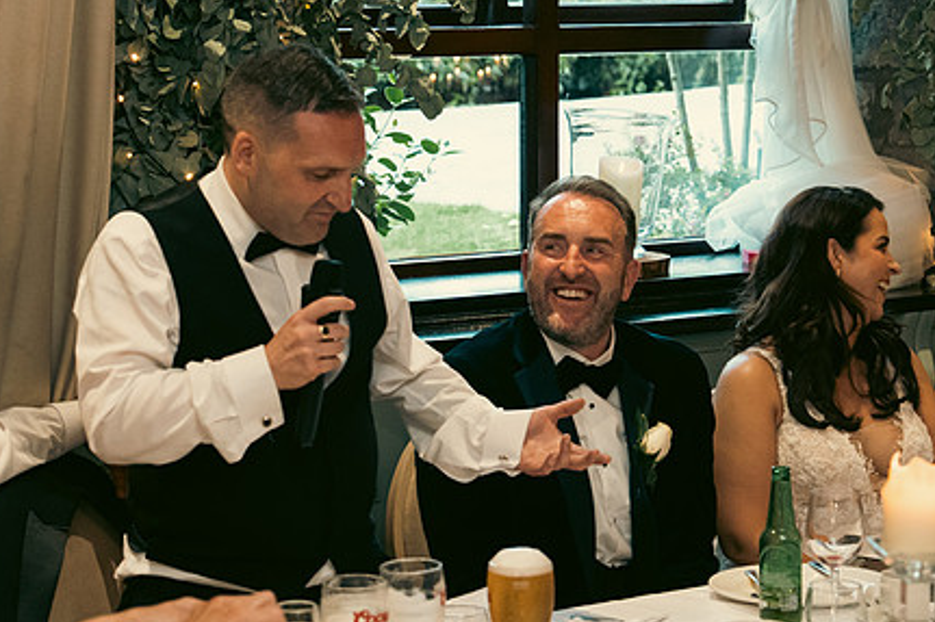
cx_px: 545
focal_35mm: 101
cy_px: 348
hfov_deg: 20.2
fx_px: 2622
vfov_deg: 13.5
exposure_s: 1/160
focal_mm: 50
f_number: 3.5
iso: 2500
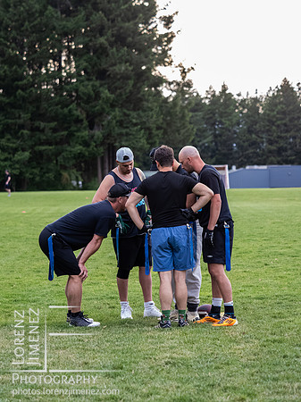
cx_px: 150
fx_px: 1694
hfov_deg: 10.2
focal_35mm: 146
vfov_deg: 13.5
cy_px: 201
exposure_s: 1/1250
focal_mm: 73
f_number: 2.8
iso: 3200
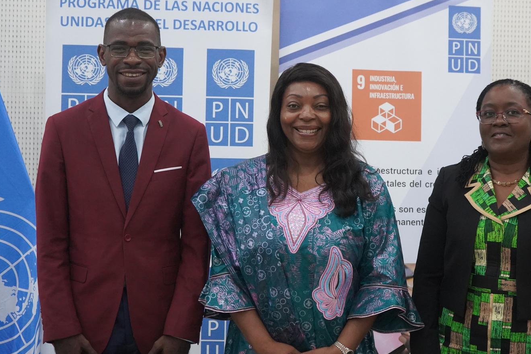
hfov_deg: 28.4
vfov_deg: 19.2
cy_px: 164
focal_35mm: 71
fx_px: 1047
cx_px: 309
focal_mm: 49
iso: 8000
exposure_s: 1/160
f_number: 4.5
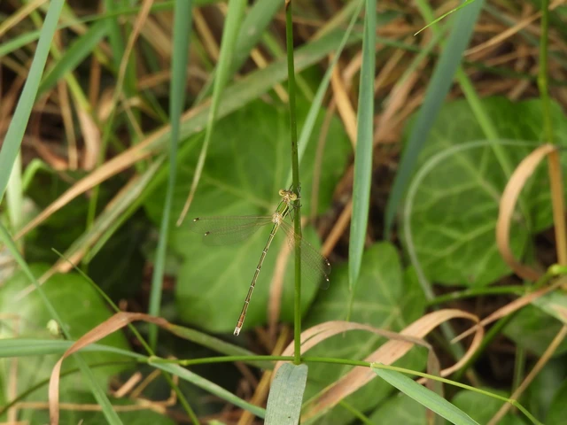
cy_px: 212
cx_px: 284
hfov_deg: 3.6
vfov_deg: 2.7
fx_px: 9009
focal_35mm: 550
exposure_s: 1/160
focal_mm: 98.1
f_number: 5.6
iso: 200
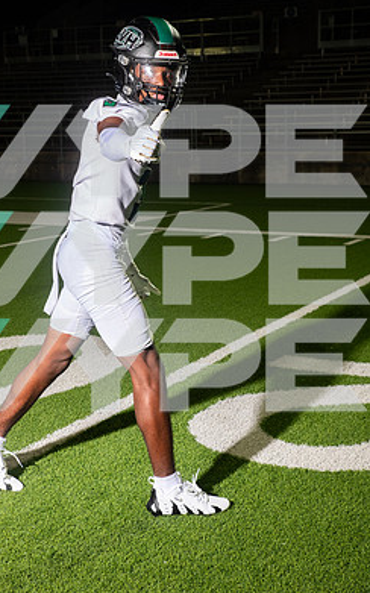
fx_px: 985
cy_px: 259
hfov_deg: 21.2
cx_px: 146
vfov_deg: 33.5
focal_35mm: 61
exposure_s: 1/400
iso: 1000
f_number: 7.1
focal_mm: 52
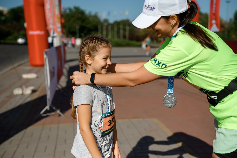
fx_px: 323
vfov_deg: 27.5
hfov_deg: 40.3
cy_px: 79
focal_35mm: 49
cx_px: 118
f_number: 2.8
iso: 125
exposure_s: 1/6400
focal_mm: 49
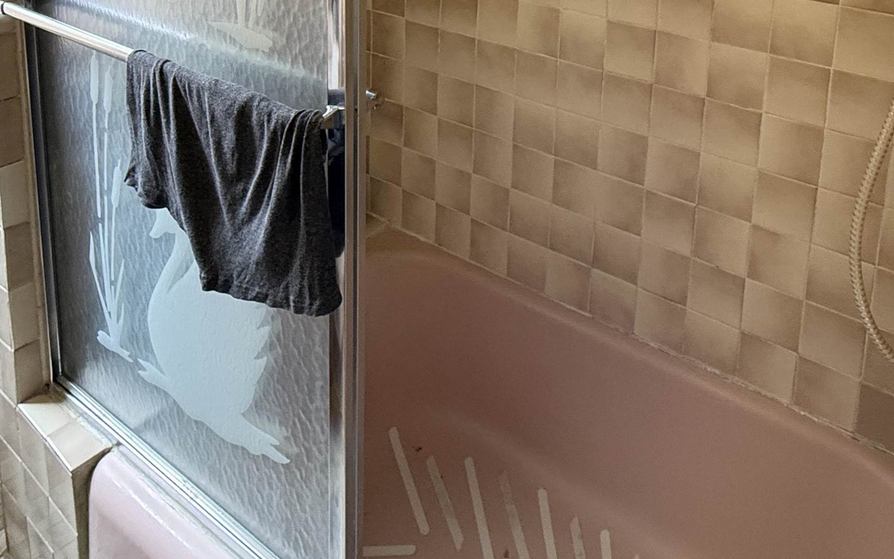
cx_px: 604
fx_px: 707
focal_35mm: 29
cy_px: -72
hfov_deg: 62.8
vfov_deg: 36.0
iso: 400
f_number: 2.2
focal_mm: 2.22
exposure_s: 1/60
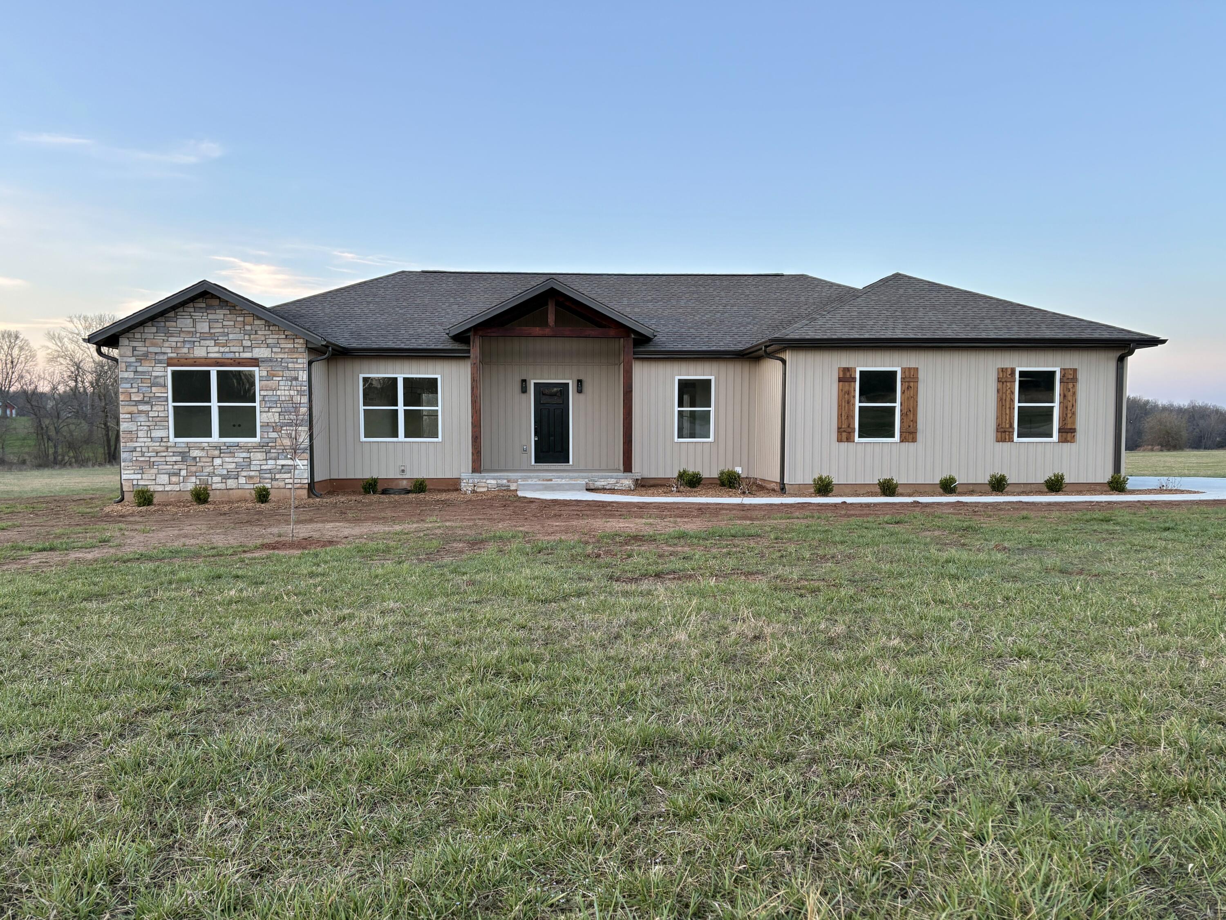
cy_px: 460
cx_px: 613
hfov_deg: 67.3
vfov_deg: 53.1
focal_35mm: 26
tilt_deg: -2.5
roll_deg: +0.8
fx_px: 921
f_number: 1.6
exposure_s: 1/122
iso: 64
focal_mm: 5.96
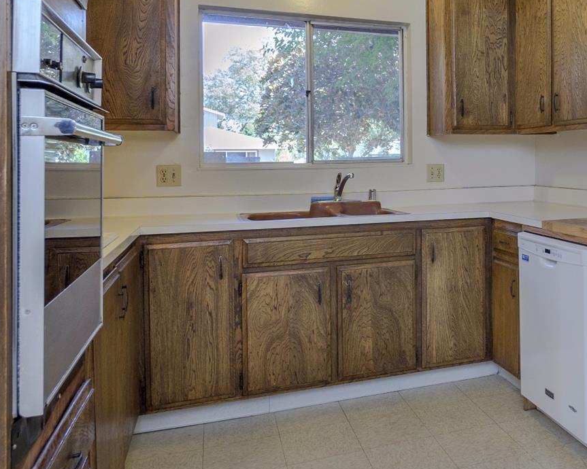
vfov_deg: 46.8
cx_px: 478
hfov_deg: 53.0
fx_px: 538
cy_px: 181
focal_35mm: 31
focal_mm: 13
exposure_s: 1/20
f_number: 5
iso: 100
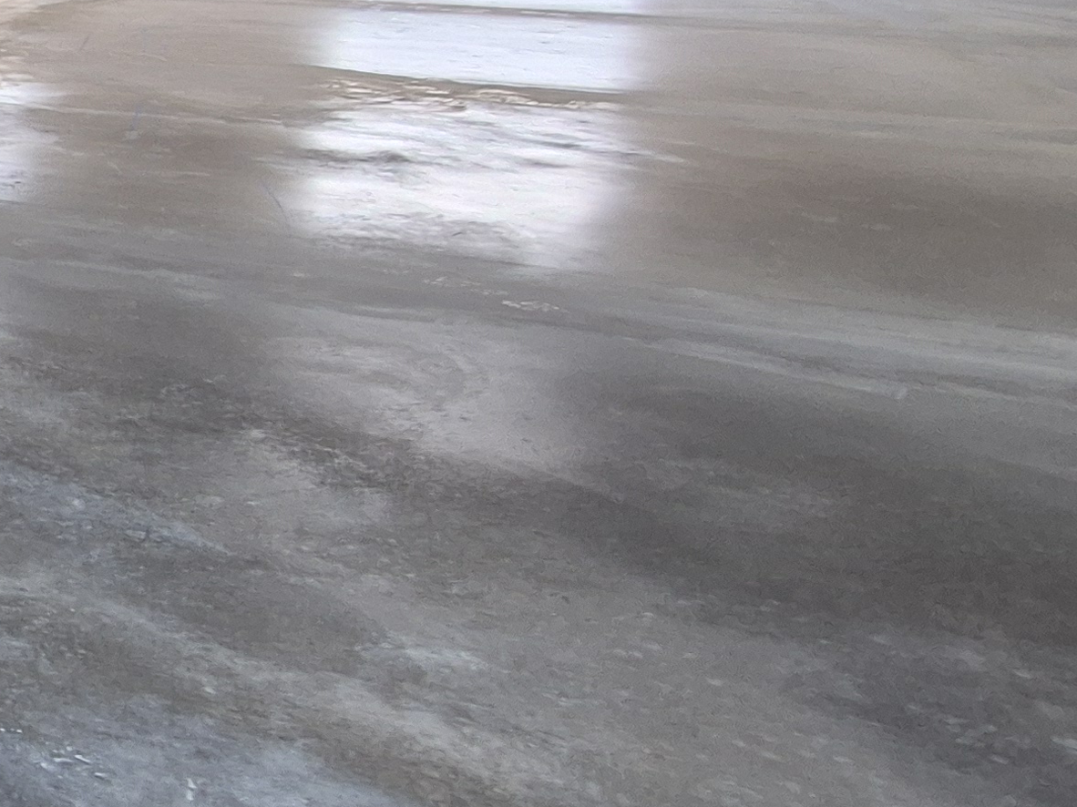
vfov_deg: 32.6
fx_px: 1369
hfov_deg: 26.4
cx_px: -641
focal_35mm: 44
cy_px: 278
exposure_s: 1/50
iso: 64
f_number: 2.2
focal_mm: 2.2
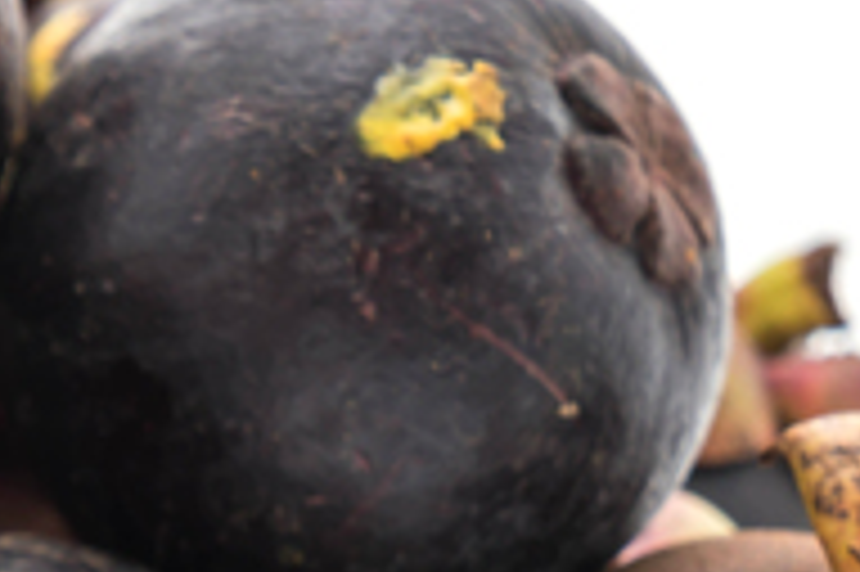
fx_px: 6134
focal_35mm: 257
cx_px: -630
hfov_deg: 7.8
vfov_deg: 5.3
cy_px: 660
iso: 100
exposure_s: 1/100
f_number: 11
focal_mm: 70
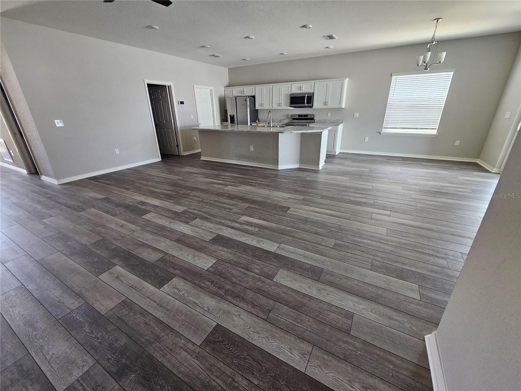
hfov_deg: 106.2
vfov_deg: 89.9
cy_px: 196
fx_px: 196
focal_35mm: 13
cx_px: 260
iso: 160
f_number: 2.2
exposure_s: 1/60
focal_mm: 2.2
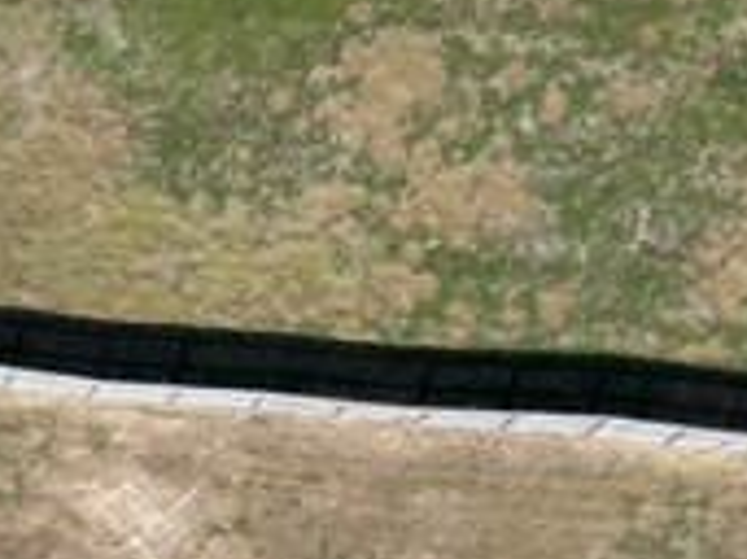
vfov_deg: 10.0
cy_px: 838
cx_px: -467
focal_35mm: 144
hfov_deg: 12.8
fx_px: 3105
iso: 100
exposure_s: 1/2000
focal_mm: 6.72
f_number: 1.7
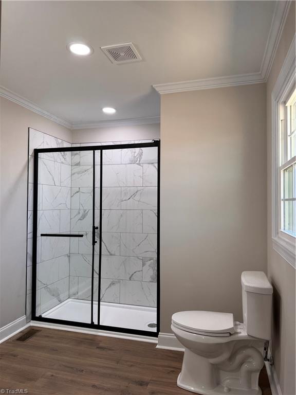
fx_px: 274
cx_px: 148
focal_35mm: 24
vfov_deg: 71.6
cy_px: 198
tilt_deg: +1.3
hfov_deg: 56.8
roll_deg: -0.2
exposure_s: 1/120
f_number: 1.78
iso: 100
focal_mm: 6.76
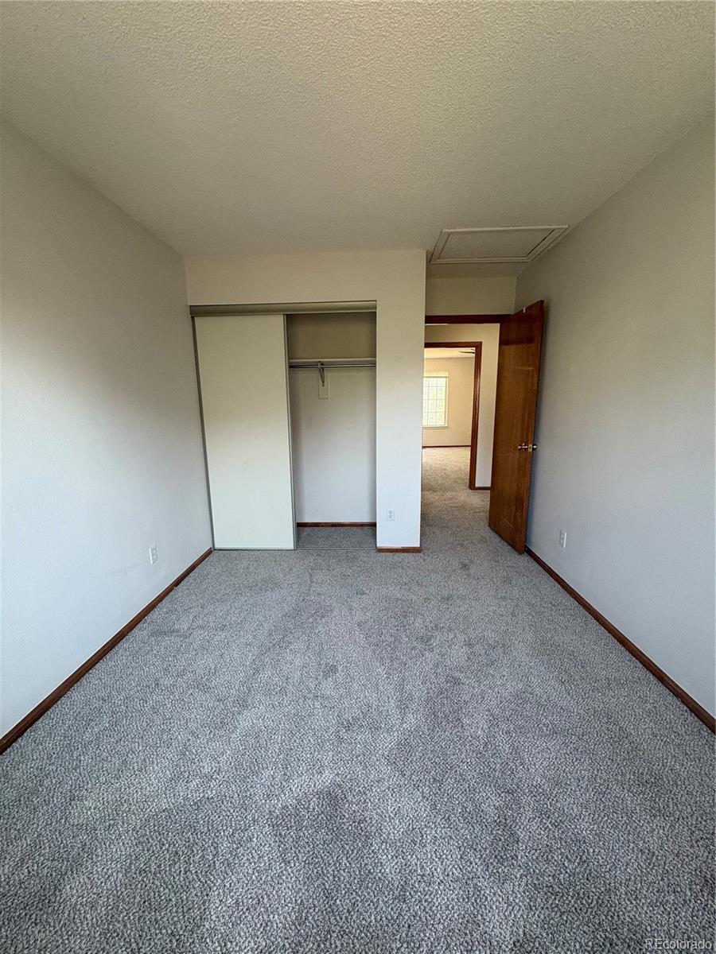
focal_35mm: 14
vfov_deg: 102.1
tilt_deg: -10.6
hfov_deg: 85.7
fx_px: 386
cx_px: 358
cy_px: 477
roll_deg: +0.9
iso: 250
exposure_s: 1/120
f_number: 2.2
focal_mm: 2.22
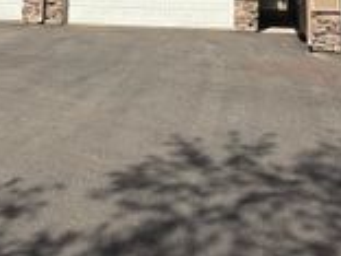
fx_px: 443
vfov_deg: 26.1
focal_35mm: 45
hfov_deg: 42.0
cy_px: -100
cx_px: 197
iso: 20
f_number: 2.2
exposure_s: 1/770
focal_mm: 2.22
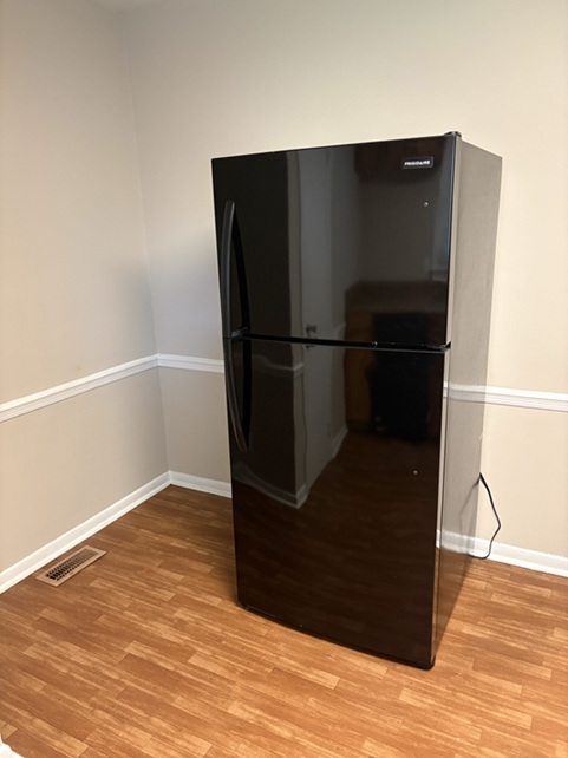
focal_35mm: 26
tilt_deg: -14.9
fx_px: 569
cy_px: 379
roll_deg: +3.3
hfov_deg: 53.0
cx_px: 284
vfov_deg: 67.3
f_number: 1.6
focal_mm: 5.96
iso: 500
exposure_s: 1/60
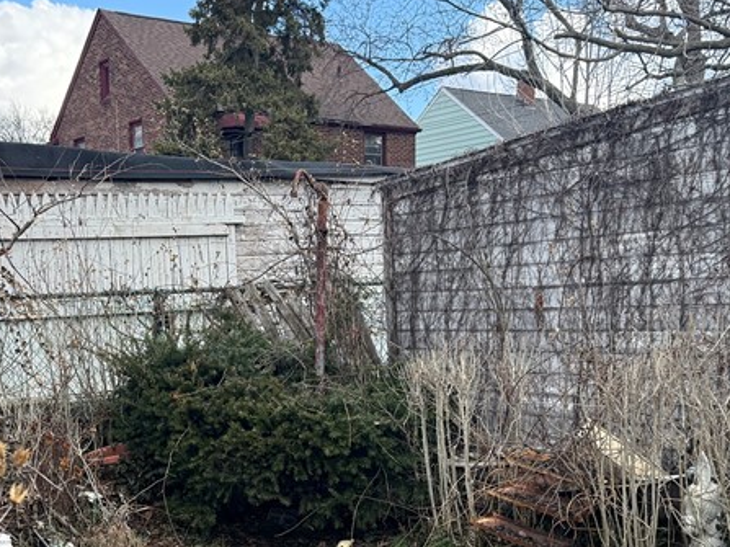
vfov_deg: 25.7
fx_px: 1160
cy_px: 496
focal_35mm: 55
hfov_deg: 34.9
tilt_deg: -8.8
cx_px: 314
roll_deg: +0.7
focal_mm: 6.76
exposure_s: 1/967
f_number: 1.78
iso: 100
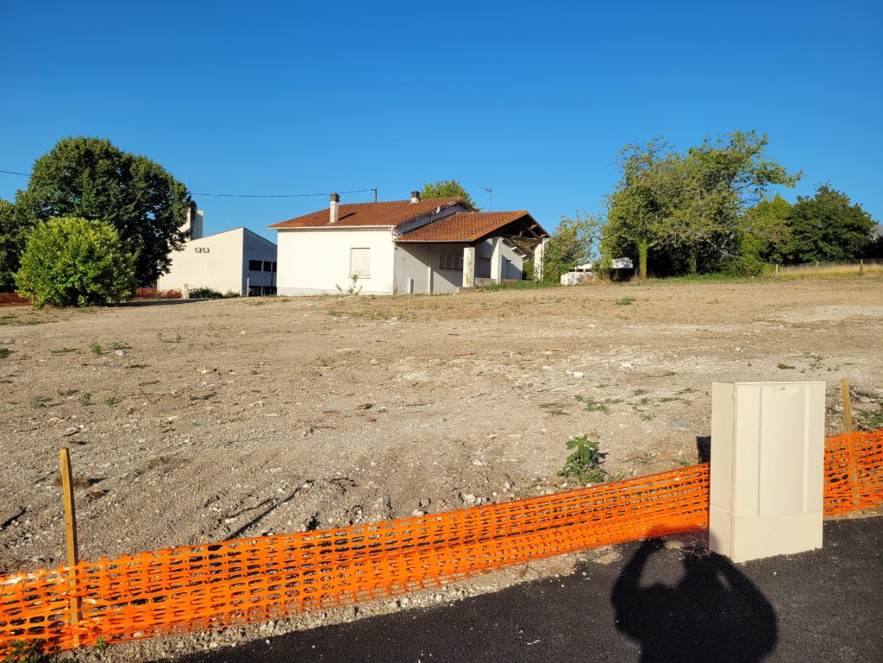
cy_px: 332
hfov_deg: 67.3
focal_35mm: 26
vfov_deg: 53.1
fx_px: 663
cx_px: 442
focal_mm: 5.4
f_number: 1.8
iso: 40
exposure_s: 1/2961
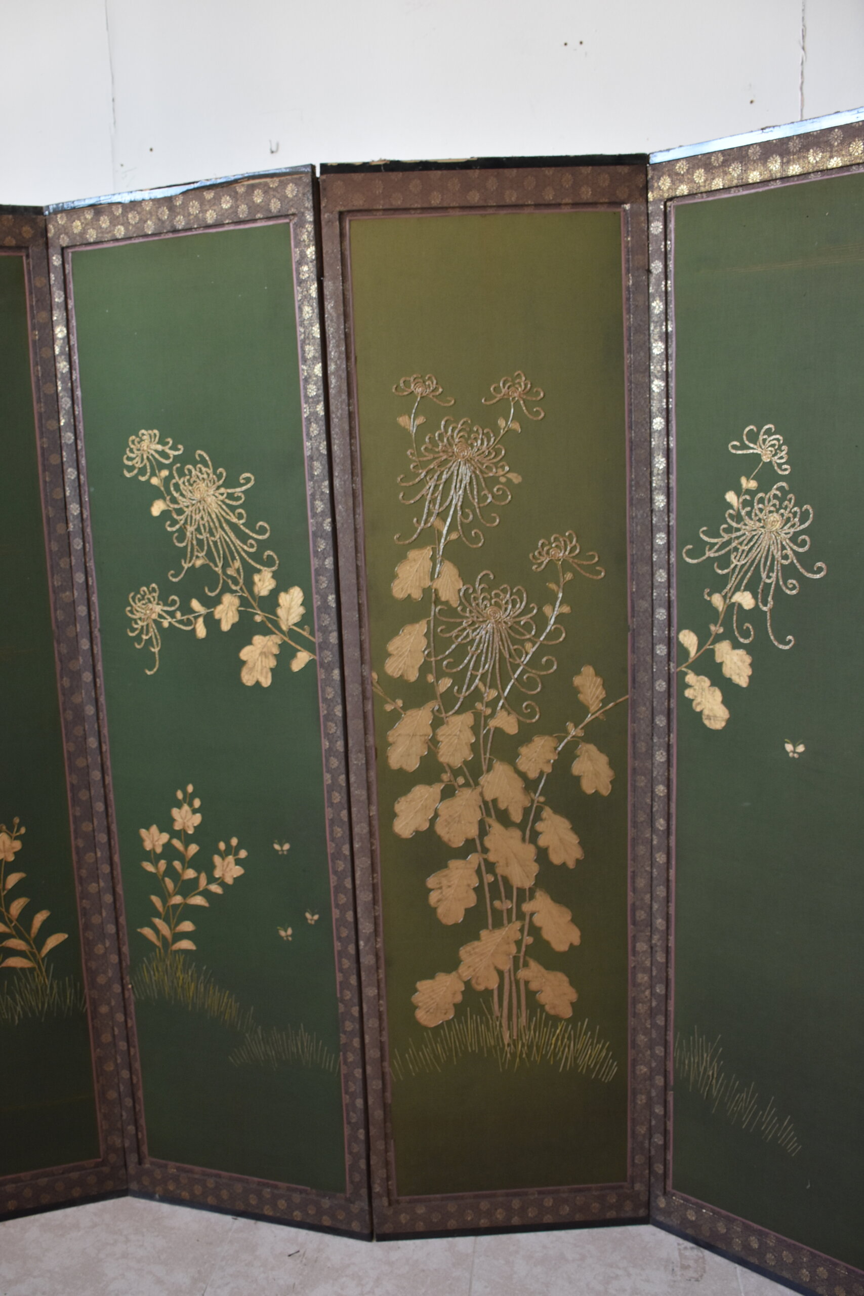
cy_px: 648
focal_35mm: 30
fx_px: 1080
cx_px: 432
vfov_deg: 61.9
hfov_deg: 43.6
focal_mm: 20
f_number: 4
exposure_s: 1/60
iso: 900
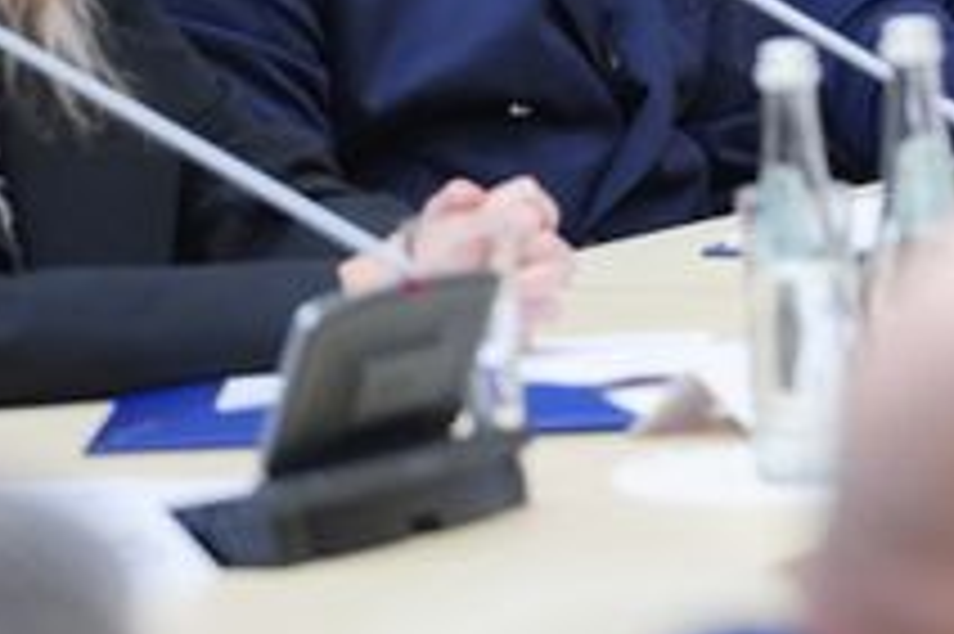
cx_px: 1177
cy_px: -4
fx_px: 17476
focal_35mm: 660
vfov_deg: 2.1
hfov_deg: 3.1
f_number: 2.8
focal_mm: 200
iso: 2000
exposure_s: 1/320
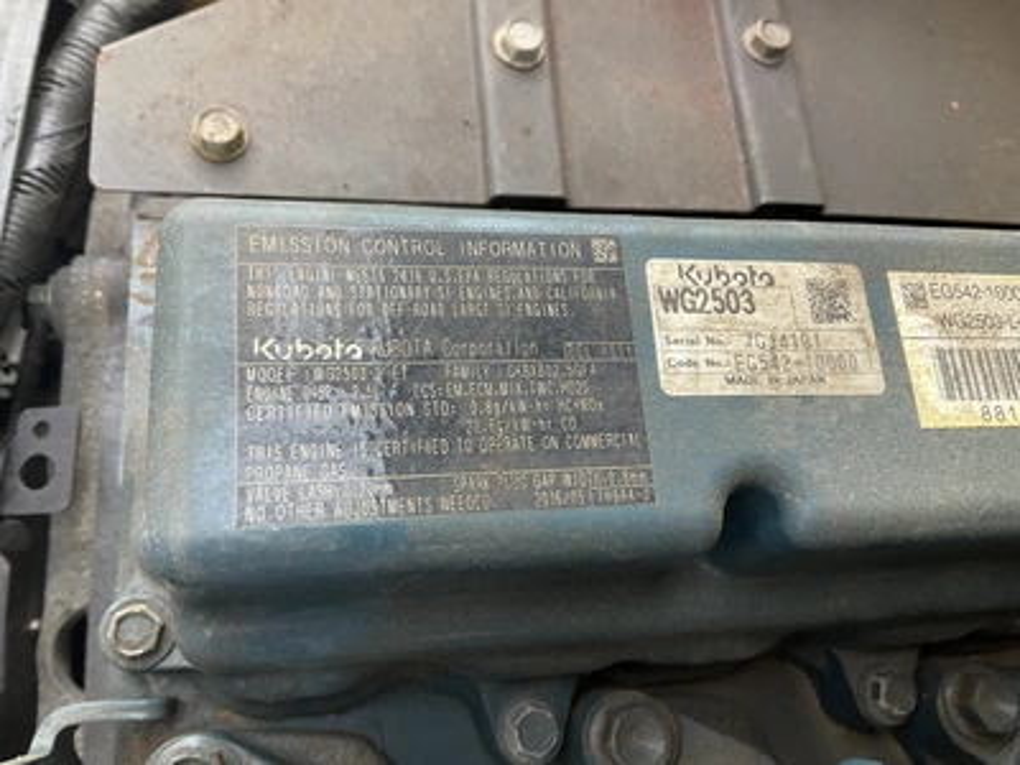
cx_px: 510
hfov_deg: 61.7
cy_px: 382
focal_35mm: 29
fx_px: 855
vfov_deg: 48.2
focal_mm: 3
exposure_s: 1/122
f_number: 1.8
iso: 32
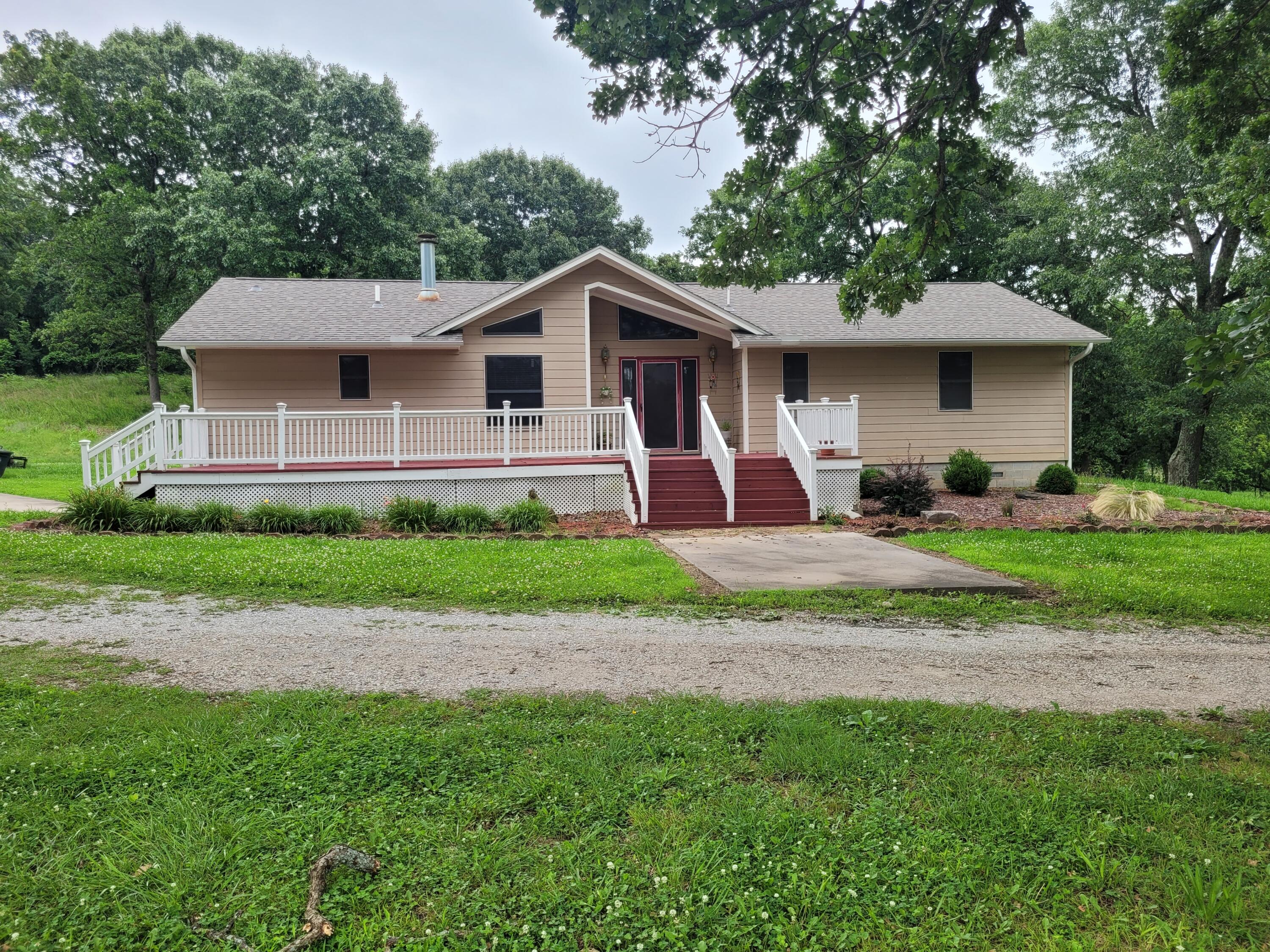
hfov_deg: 67.3
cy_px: 476
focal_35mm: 26
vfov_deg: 53.1
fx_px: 954
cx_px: 635
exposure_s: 1/213
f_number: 1.8
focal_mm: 5.4
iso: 40
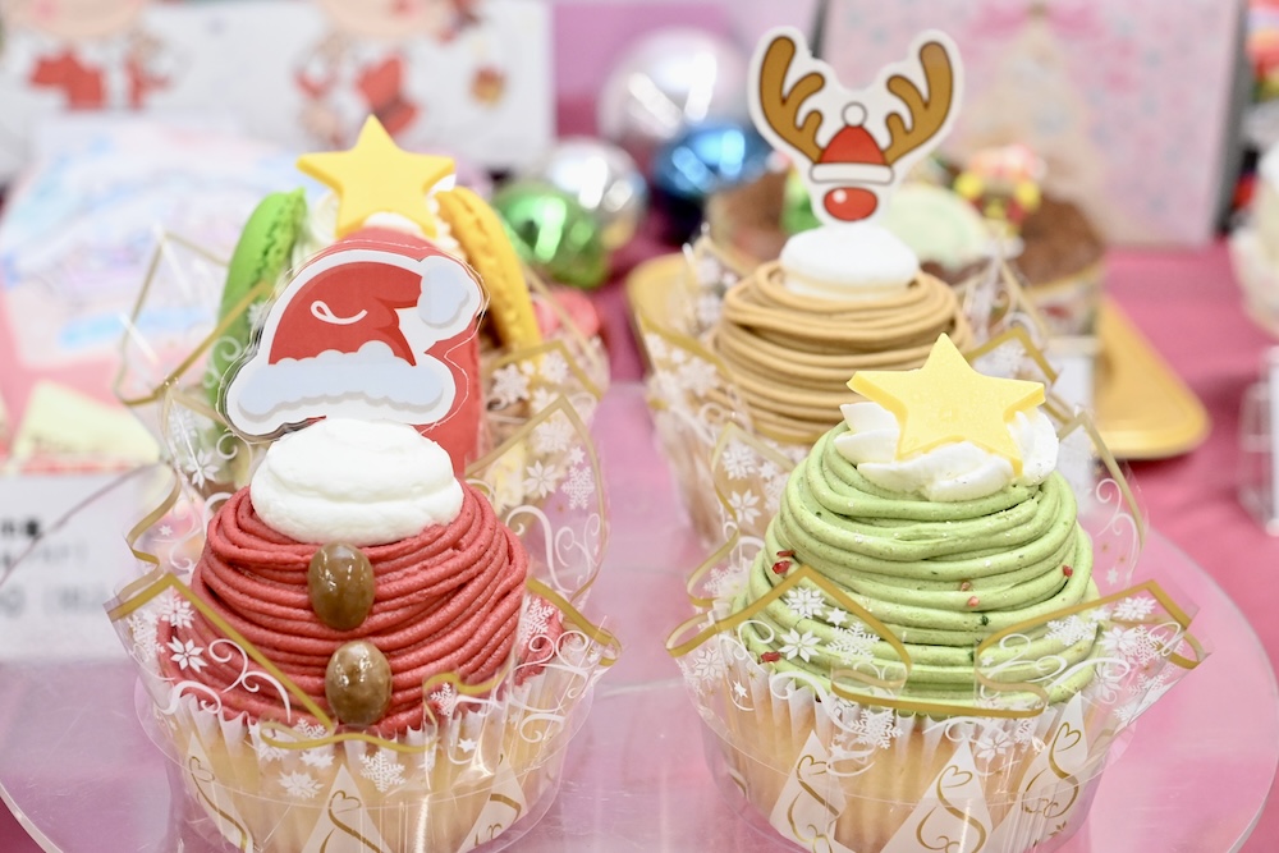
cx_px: 640
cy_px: 426
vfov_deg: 22.6
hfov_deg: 33.4
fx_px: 2132
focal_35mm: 60
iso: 6400
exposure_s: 1/160
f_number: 10
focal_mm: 60
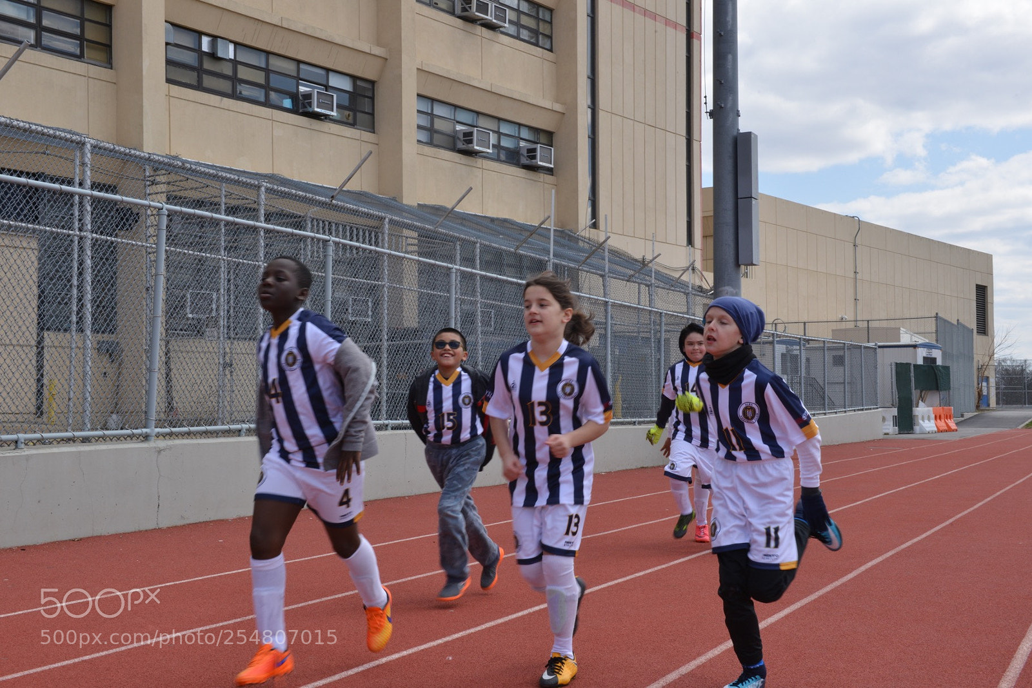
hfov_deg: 41.1
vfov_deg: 28.1
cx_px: 516
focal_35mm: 48
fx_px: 1376
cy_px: 344
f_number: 22
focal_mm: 48
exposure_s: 1/125
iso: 450
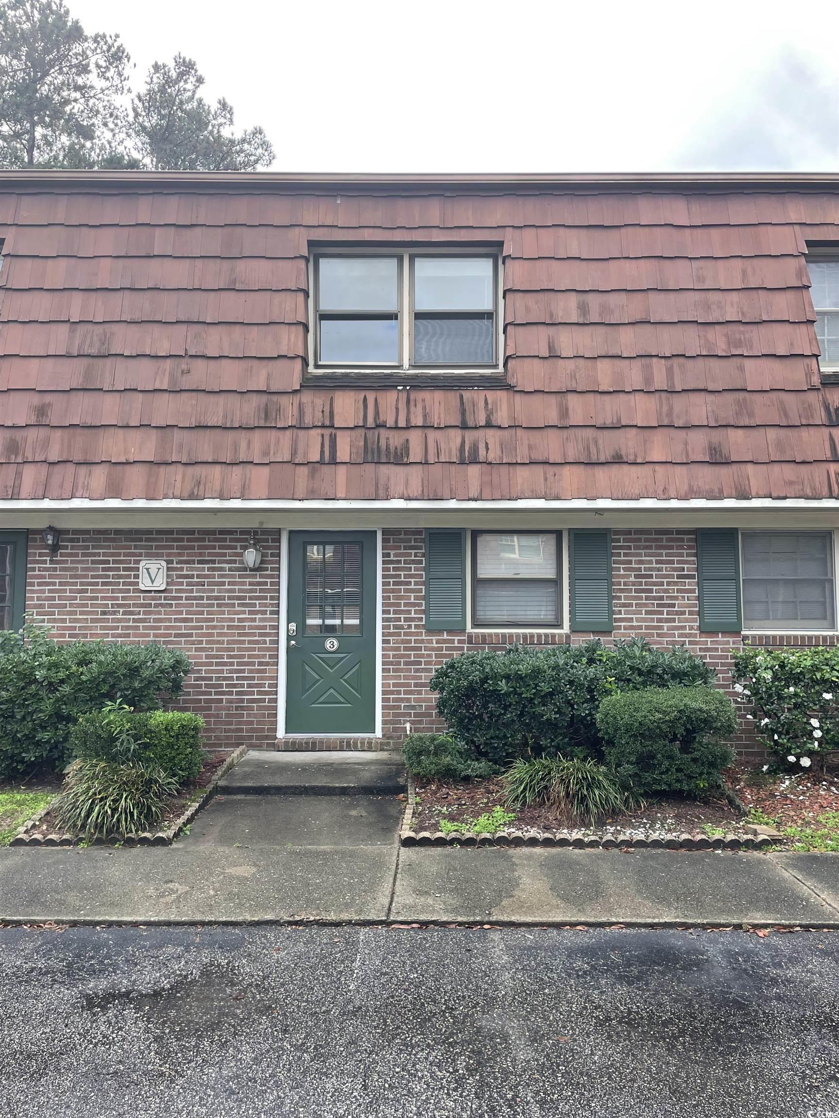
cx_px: 420
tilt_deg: +4.2
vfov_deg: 67.3
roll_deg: +0.0
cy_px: 559
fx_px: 840
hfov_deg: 53.1
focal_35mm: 26
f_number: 1.6
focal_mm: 4.2
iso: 32
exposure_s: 1/658
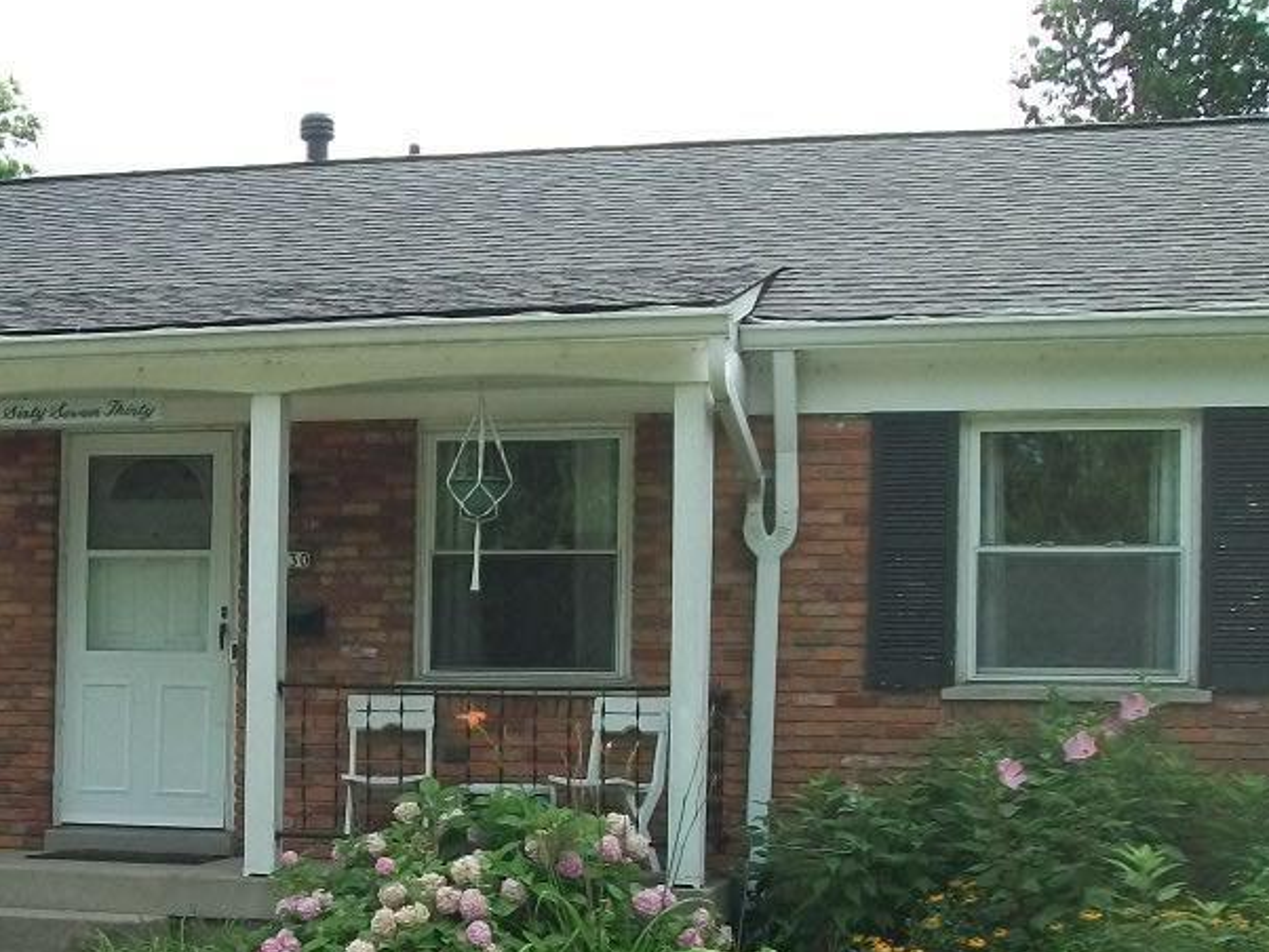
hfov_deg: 28.1
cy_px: 853
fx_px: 2494
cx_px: 301
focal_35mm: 68
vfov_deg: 21.2
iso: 80
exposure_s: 1/640
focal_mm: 5.7
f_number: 2.9
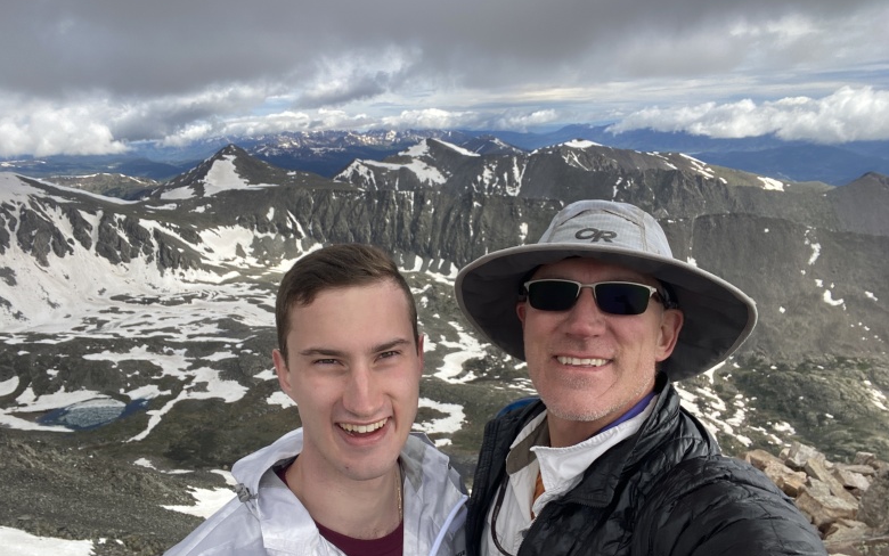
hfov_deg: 72.5
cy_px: 327
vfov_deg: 49.1
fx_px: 606
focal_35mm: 25
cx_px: 437
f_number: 2.2
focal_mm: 2.71
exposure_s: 1/458
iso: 25
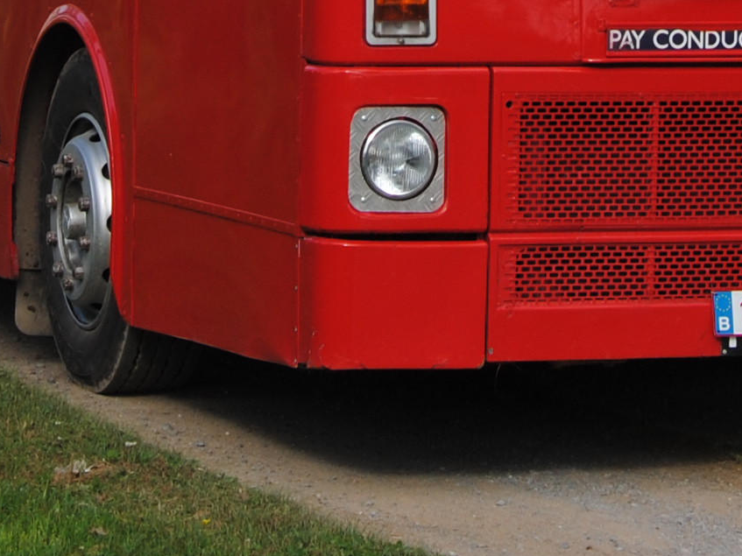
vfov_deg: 7.3
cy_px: -407
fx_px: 4244
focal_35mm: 198
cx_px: 522
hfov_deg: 10.0
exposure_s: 1/250
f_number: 7.1
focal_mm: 30
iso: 100
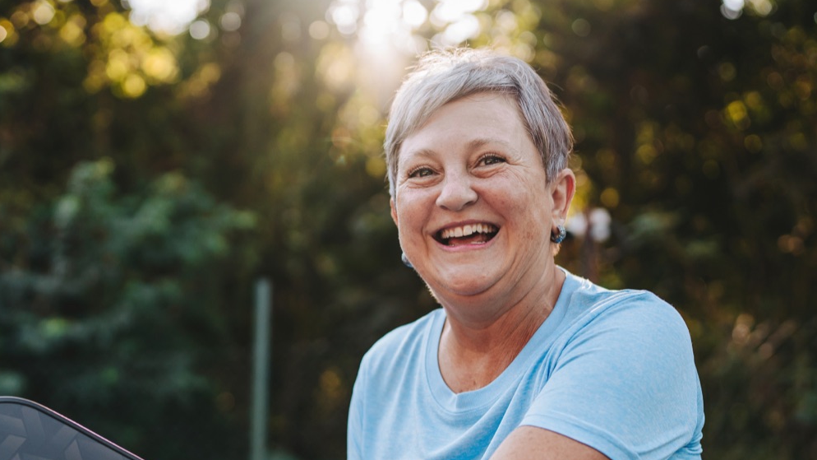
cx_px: 291
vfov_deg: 20.1
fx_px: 1278
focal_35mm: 59
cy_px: 383
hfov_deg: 35.2
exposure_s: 1/1250
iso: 320
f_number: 1.8
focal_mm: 35
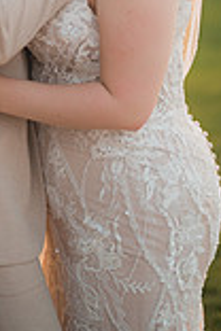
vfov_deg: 13.7
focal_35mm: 144
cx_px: 45
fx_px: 1326
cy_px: -106
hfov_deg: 9.5
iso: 125
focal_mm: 50
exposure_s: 1/320
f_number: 1.2
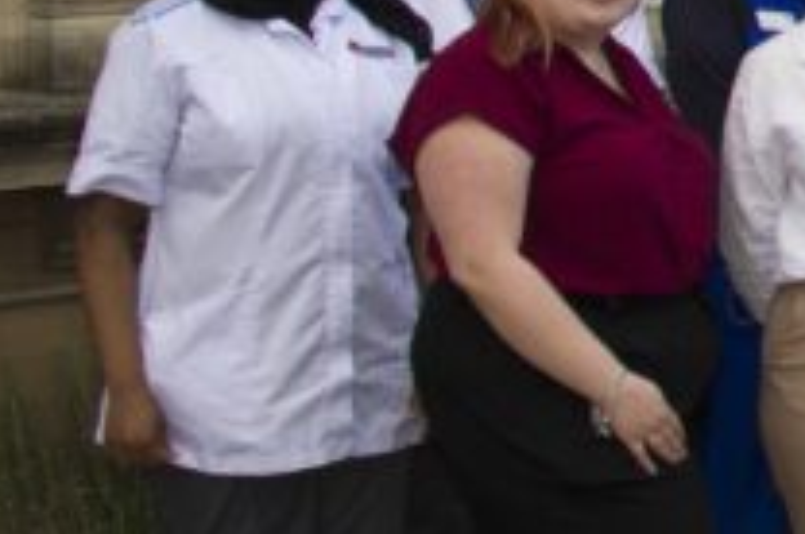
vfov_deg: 11.5
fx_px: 2612
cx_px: 1722
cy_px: -31
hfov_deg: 14.0
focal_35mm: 117
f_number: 11
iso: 500
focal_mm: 27
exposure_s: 1/125
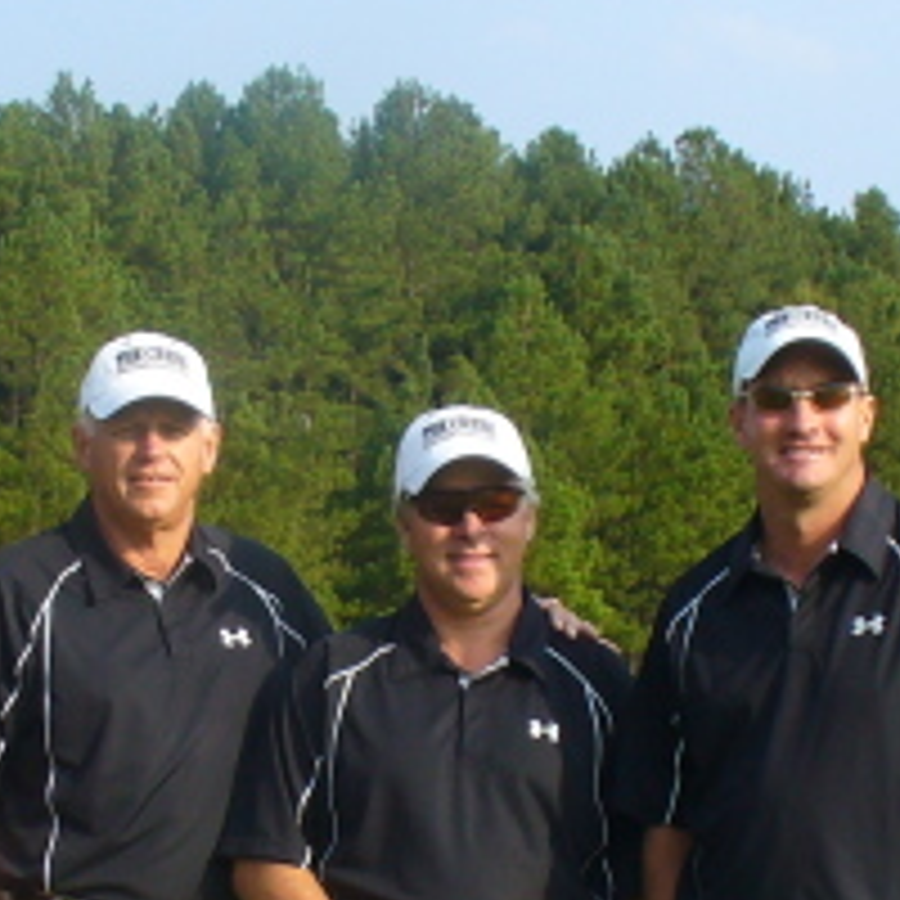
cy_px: 598
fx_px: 3853
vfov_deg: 13.3
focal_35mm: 131
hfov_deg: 13.3
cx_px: 333
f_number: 5.6
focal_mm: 6.1
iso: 80
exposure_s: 1/200
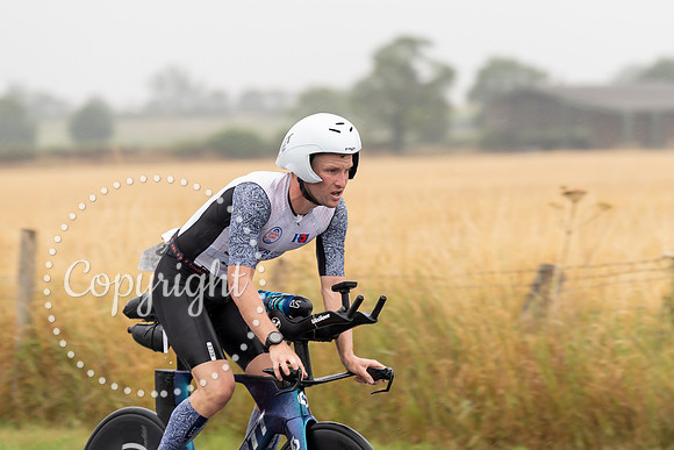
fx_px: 3729
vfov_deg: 6.9
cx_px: 343
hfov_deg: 10.3
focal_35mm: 199
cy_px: 223
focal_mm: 137
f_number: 3.2
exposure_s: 1/400
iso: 250
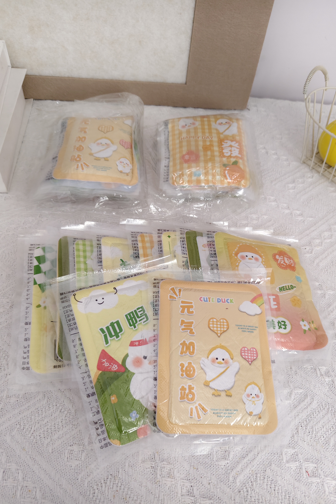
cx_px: 166
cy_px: 252
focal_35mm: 24
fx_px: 336
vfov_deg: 73.7
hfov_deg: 53.1
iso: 1576
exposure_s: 1/33.3
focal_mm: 5.56
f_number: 1.88
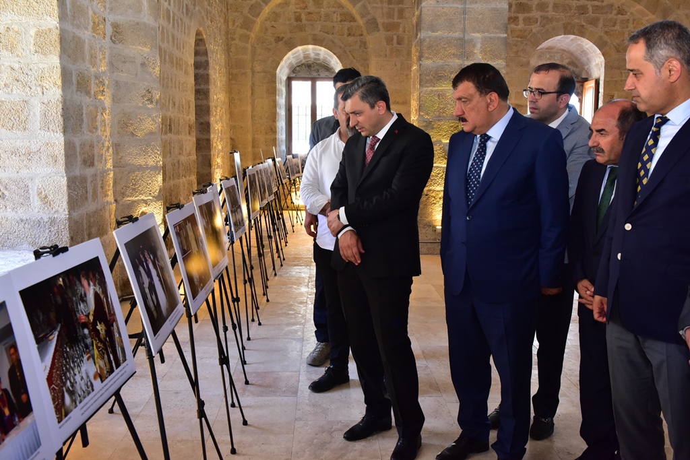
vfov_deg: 36.9
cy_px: 230
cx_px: 345
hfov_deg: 53.1
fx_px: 690
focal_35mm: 36
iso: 2500
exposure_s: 1/60
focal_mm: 36
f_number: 8
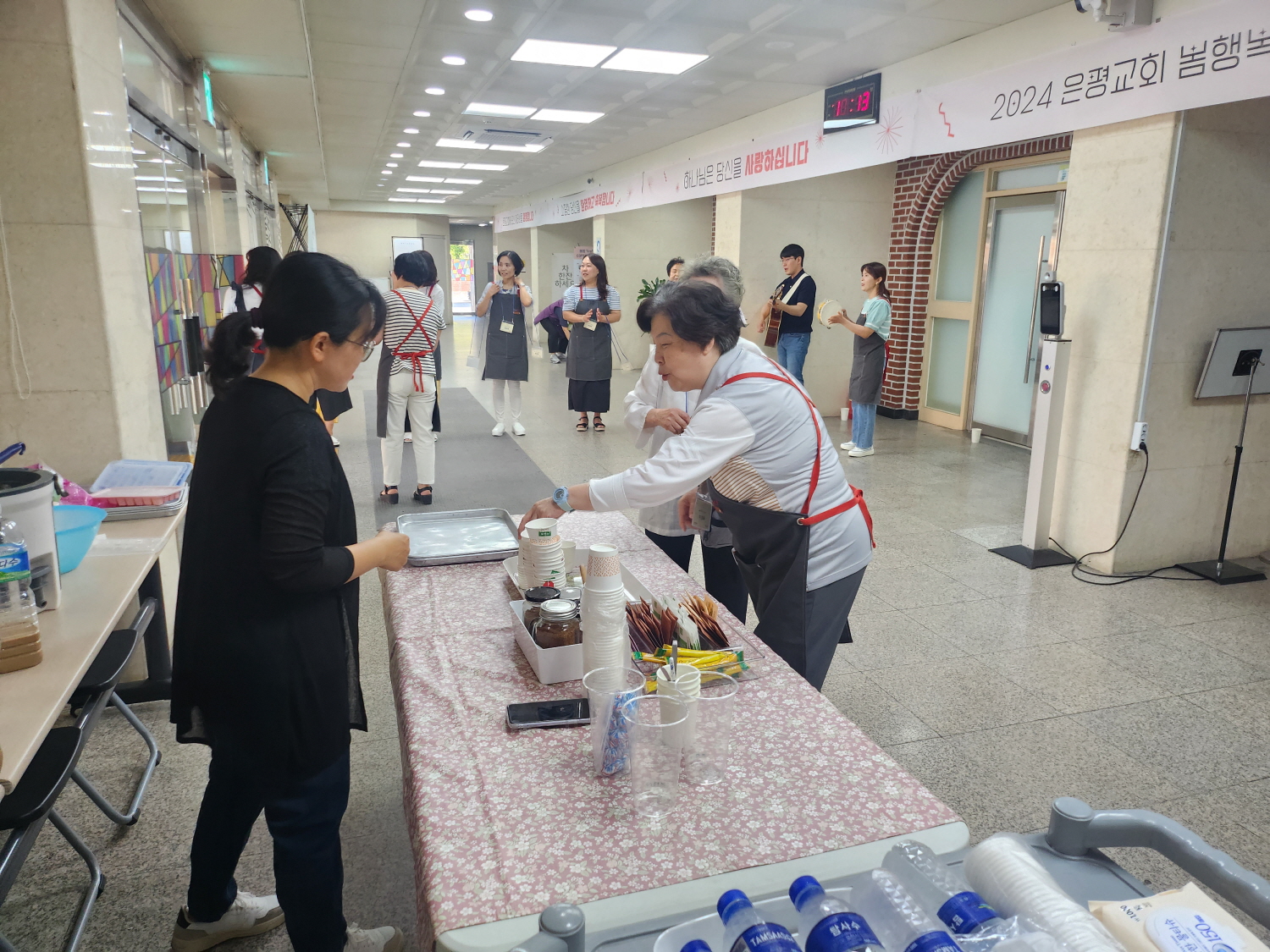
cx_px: 635
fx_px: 881
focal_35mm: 24
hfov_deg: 71.6
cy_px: 476
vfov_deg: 56.8
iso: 160
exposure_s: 1/120
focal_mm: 5
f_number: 1.8
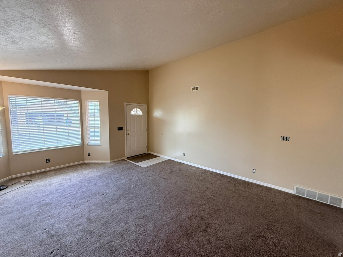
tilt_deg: -4.1
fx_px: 139
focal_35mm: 14
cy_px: 128
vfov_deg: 85.7
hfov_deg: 102.1
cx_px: 172
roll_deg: -0.9
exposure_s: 1/120
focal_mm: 2.22
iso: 250
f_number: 2.2
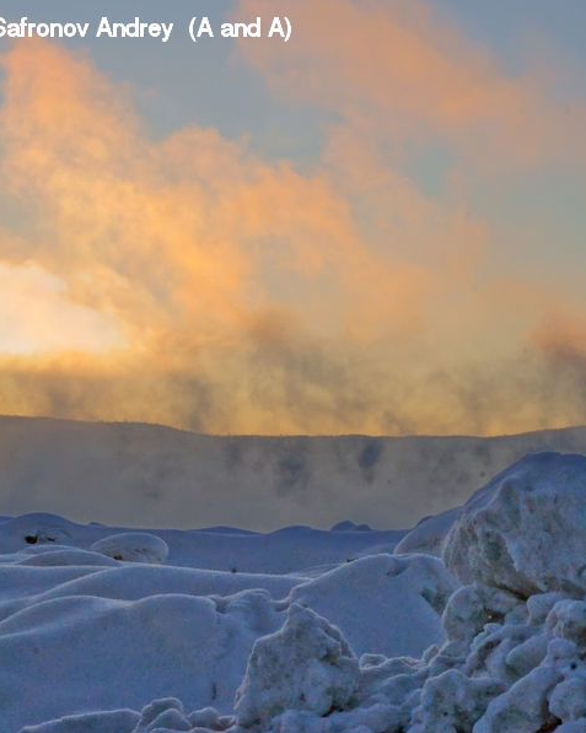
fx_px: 2532
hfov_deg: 13.2
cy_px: 366
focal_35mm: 117
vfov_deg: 16.5
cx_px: 224
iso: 800
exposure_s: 1/80
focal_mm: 55
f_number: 32
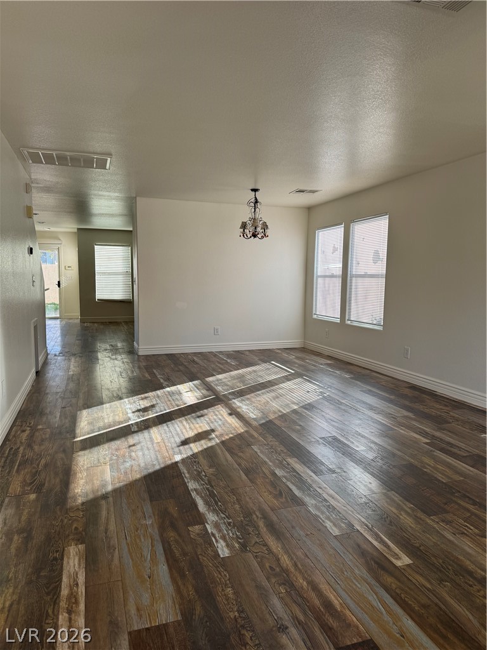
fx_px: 450
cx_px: 244
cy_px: 325
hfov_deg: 56.8
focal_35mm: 24
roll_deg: -1.2
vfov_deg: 71.6
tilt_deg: -6.7
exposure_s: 1/175
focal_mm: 6.86
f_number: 1.78
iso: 64
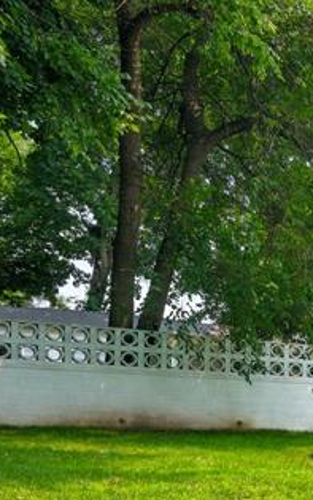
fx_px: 859
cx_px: 713
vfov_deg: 31.2
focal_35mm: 63
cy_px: 438
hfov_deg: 14.7
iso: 200
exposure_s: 1/800
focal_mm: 12.5
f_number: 4
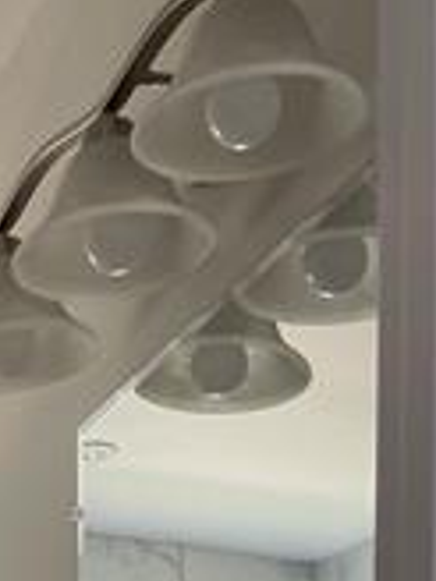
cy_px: 1321
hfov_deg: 11.3
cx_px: -347
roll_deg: +0.8
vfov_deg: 13.0
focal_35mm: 122
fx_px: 2049
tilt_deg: -1.2
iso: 100
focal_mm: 4.2
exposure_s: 1/60
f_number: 1.6
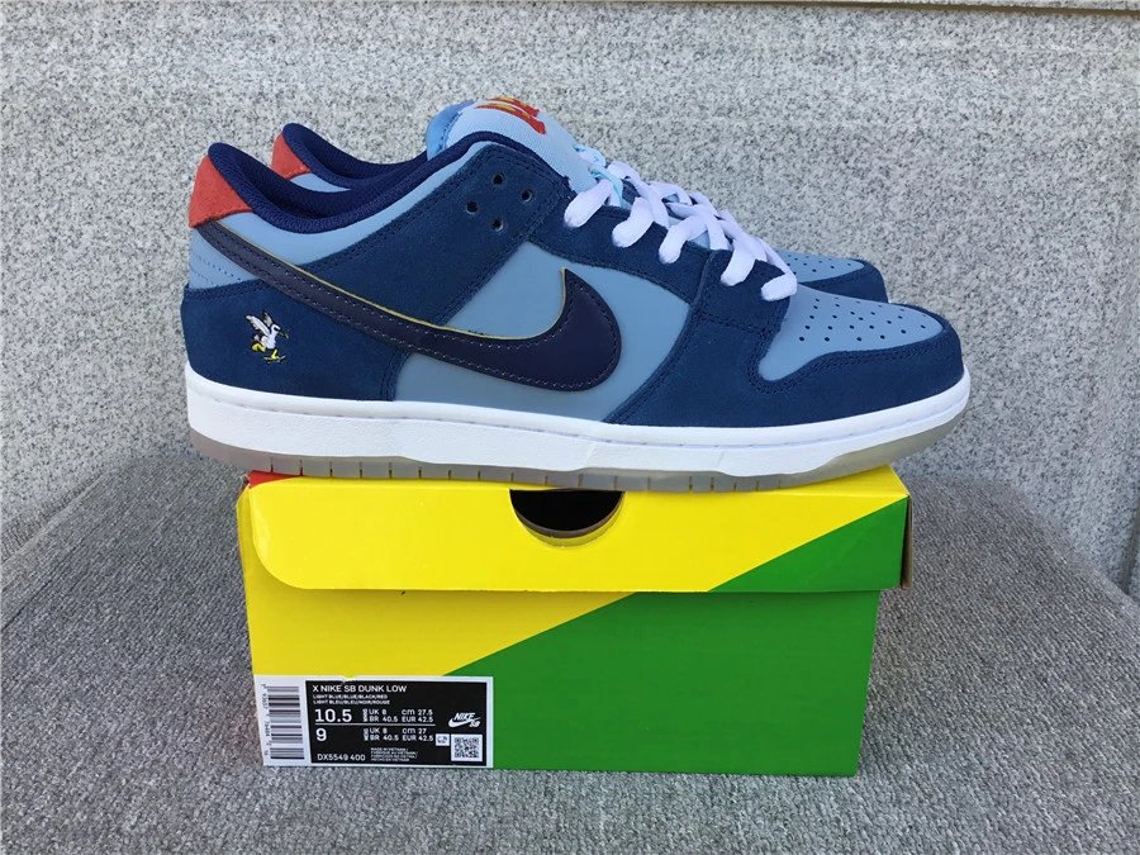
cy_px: 428
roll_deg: -0.7
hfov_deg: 58.4
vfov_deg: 45.4
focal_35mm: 31
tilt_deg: -19.0
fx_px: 1021
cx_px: 570
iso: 25
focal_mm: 3.3
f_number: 2.4
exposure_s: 1/175
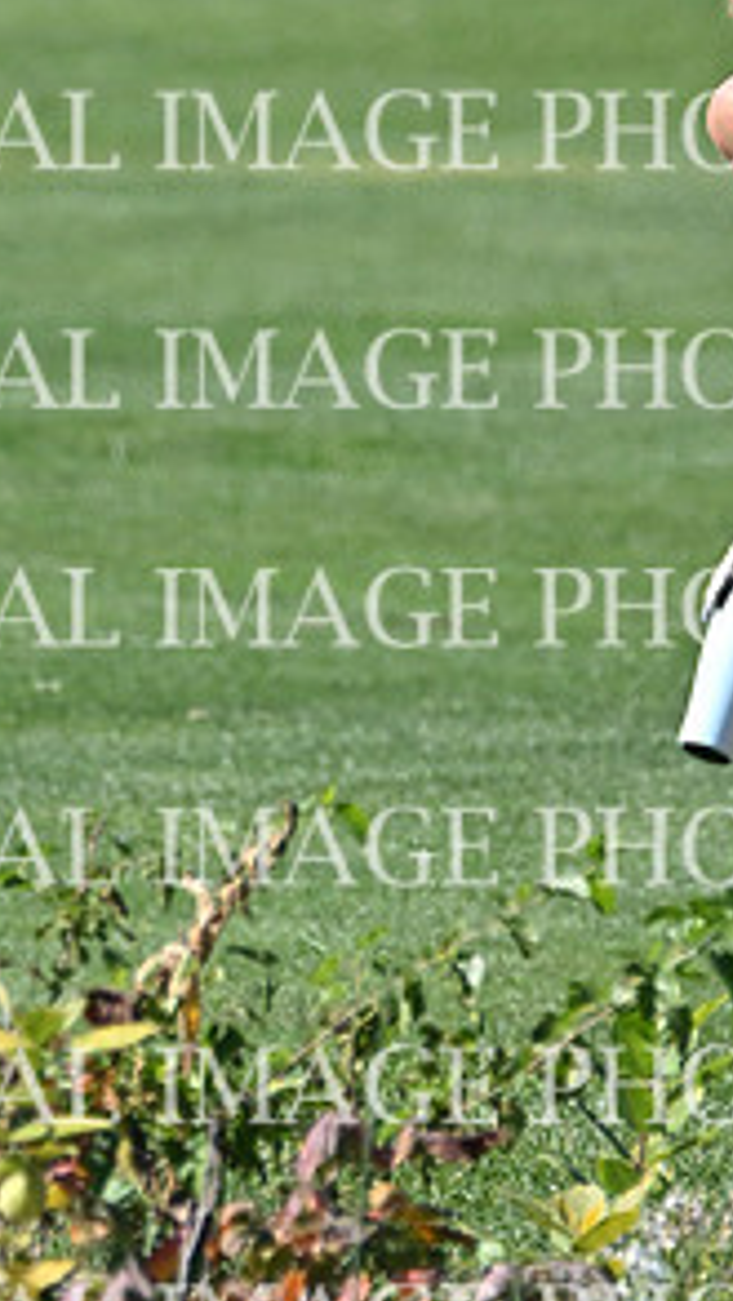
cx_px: 504
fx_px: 75296
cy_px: 488
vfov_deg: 1.0
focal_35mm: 2181
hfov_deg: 0.6
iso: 450
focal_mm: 700
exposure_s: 1/1000
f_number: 9
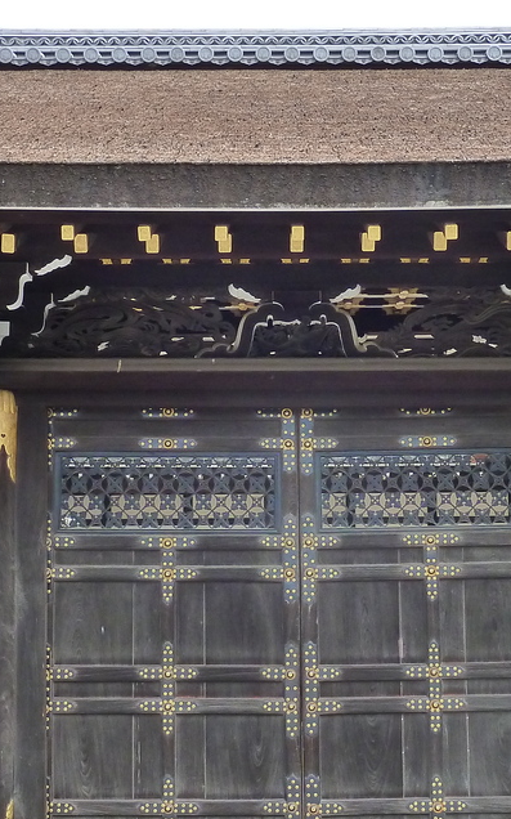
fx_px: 1427
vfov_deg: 32.0
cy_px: 460
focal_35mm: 64
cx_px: 284
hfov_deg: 20.3
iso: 200
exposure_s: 1/200
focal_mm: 5.3
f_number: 4
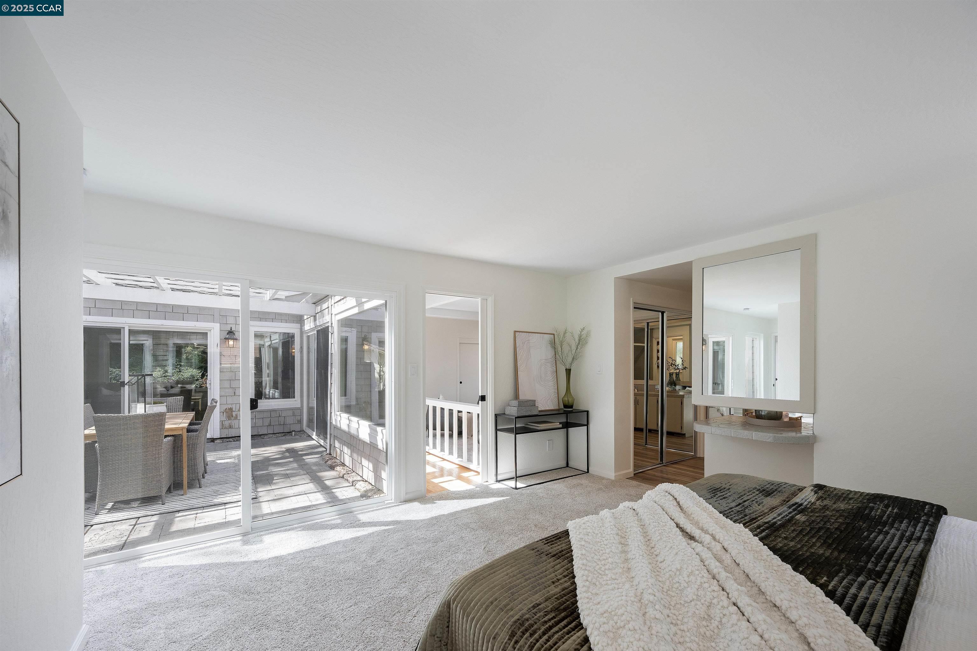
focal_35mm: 14
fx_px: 380
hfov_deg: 104.3
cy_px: 326
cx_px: 488
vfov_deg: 81.2
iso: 100
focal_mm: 14
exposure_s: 1/20
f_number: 8
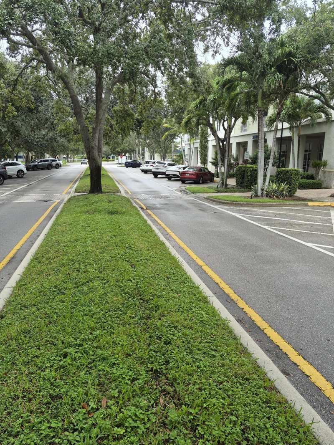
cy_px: 222
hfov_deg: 58.9
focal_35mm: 23
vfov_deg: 73.9
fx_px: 296
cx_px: 167
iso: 80
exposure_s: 1/908
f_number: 1.8
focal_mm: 5.4
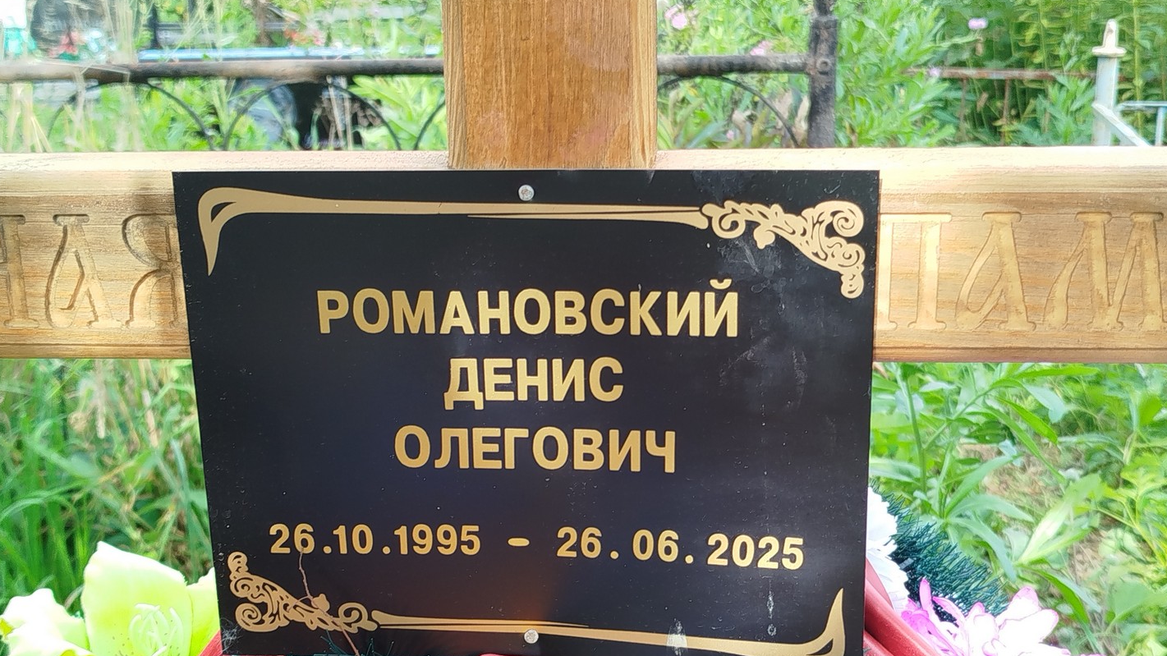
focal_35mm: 53
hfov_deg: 39.2
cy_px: 433
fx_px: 1640
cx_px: 585
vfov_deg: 22.5
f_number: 1.7
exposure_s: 1/100
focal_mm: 5.31
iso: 50
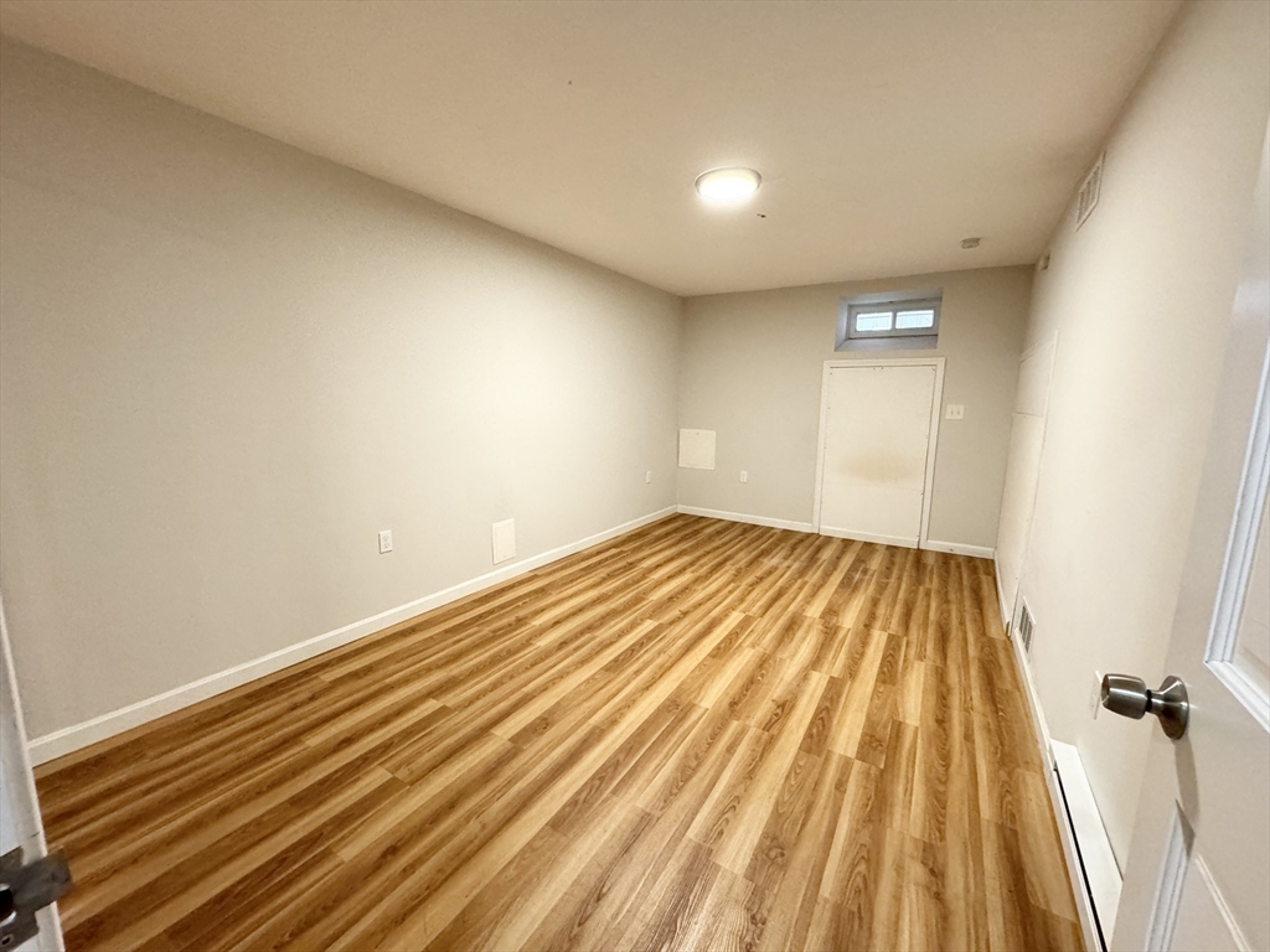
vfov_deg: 85.7
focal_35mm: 14
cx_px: 635
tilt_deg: -10.0
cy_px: 476
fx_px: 514
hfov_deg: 102.1
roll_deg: -1.7
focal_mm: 2.22
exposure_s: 1/60
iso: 400
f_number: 2.2
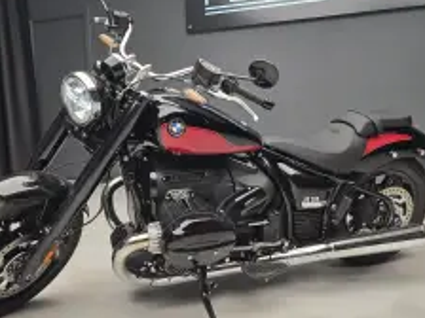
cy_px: 151
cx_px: 188
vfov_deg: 38.7
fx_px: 454
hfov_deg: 50.0
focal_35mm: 37
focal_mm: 6.3
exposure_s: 1/50
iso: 40
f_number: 1.7
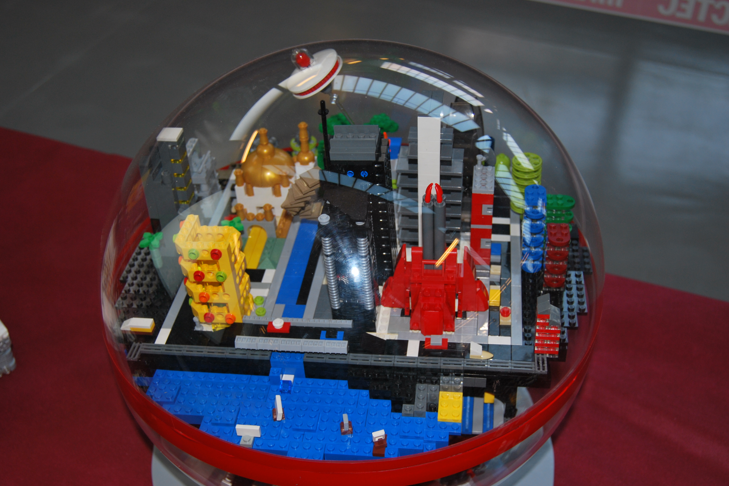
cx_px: 362
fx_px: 871
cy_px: 247
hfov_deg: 45.4
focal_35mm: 43
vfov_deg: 31.2
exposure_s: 1/60
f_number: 4.2
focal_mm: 28
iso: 200
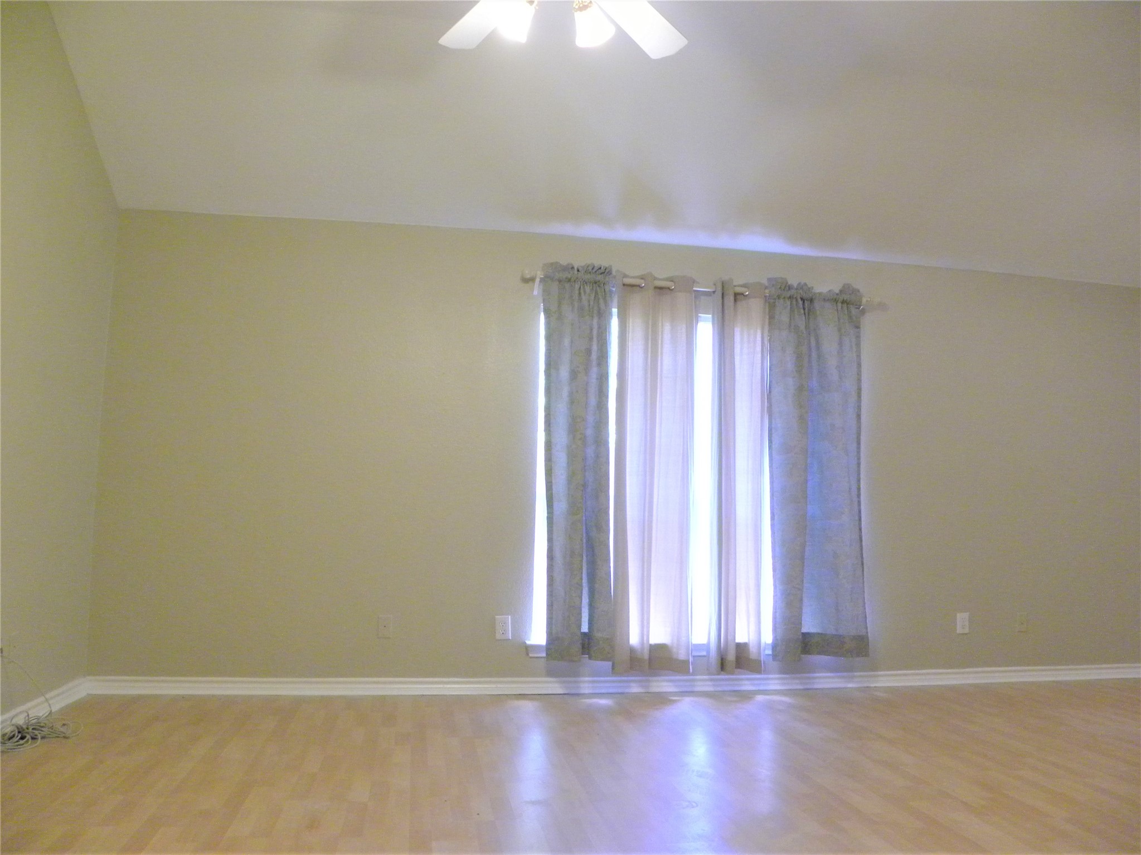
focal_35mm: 26
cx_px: 570
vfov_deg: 53.1
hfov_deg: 67.3
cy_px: 428
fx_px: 857
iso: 400
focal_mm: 4.6
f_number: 2.8
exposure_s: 1/61.3
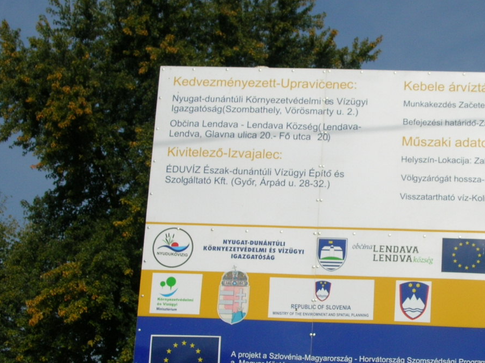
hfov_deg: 22.9
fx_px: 1177
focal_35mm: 84
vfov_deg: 17.5
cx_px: 405
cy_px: 263
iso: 50
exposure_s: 1/2000
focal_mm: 7.8
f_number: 4.1
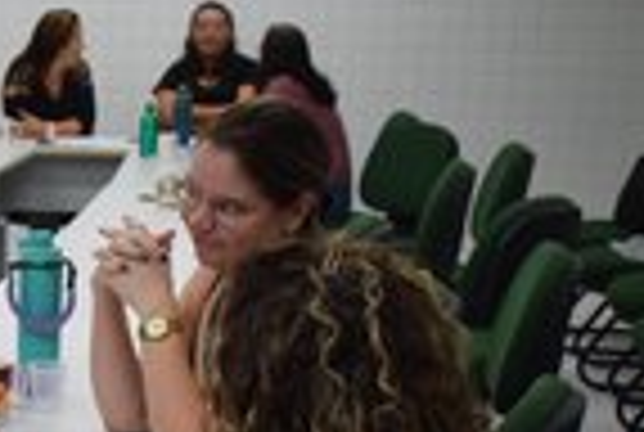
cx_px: -167
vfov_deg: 13.6
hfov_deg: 19.4
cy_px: 526
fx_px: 1757
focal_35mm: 98
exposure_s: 1/60
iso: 500
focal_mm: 24
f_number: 4
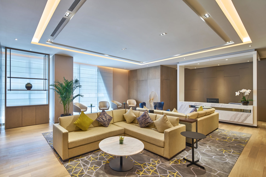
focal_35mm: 17
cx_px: 133
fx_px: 126
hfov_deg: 93.3
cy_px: 88
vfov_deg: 70.5
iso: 50
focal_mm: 17
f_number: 11
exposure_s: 1
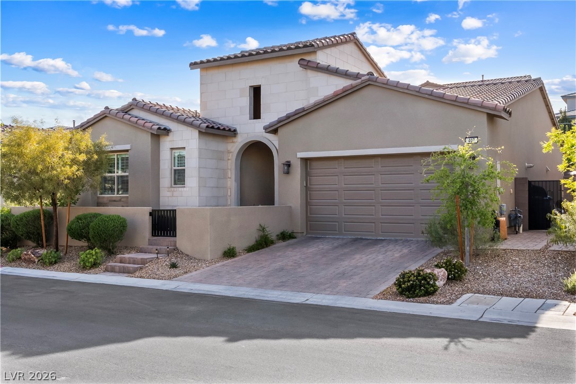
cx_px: 288
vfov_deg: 36.9
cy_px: 192
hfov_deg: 53.1
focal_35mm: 36
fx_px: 576
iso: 400
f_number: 8
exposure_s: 1/8000
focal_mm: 24
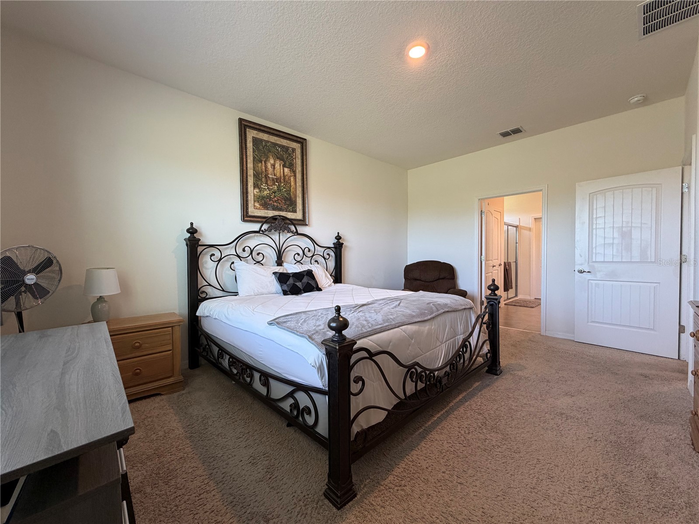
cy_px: 262
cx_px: 350
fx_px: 283
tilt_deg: -1.3
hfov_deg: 102.1
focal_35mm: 14
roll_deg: +0.8
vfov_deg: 85.7
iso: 160
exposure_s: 1/60
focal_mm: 2.22
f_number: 2.2
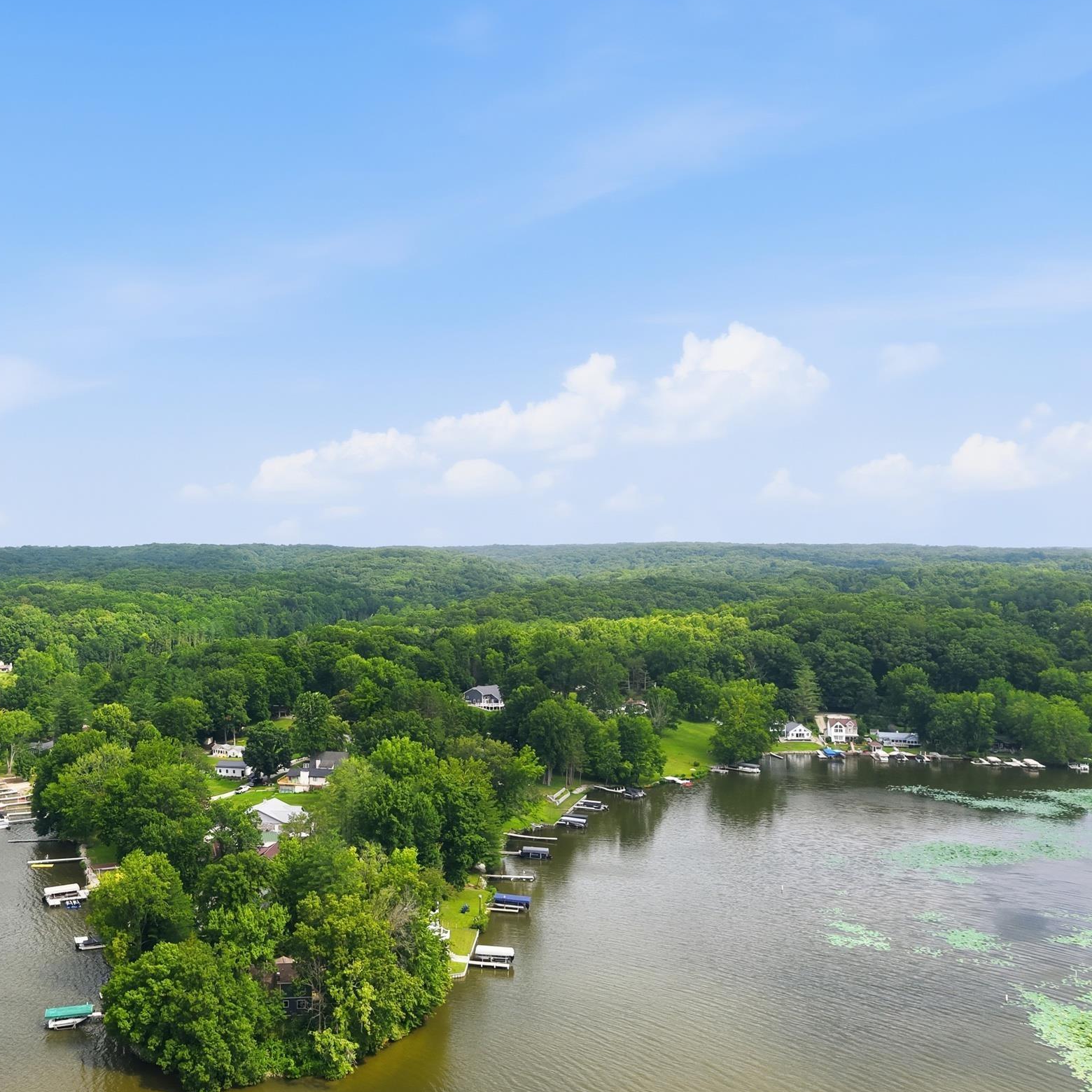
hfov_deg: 47.1
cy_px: 567
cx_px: 309
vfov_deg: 48.4
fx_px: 1213
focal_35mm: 34
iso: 160
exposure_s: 1/4000
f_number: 1.8
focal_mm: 8.7
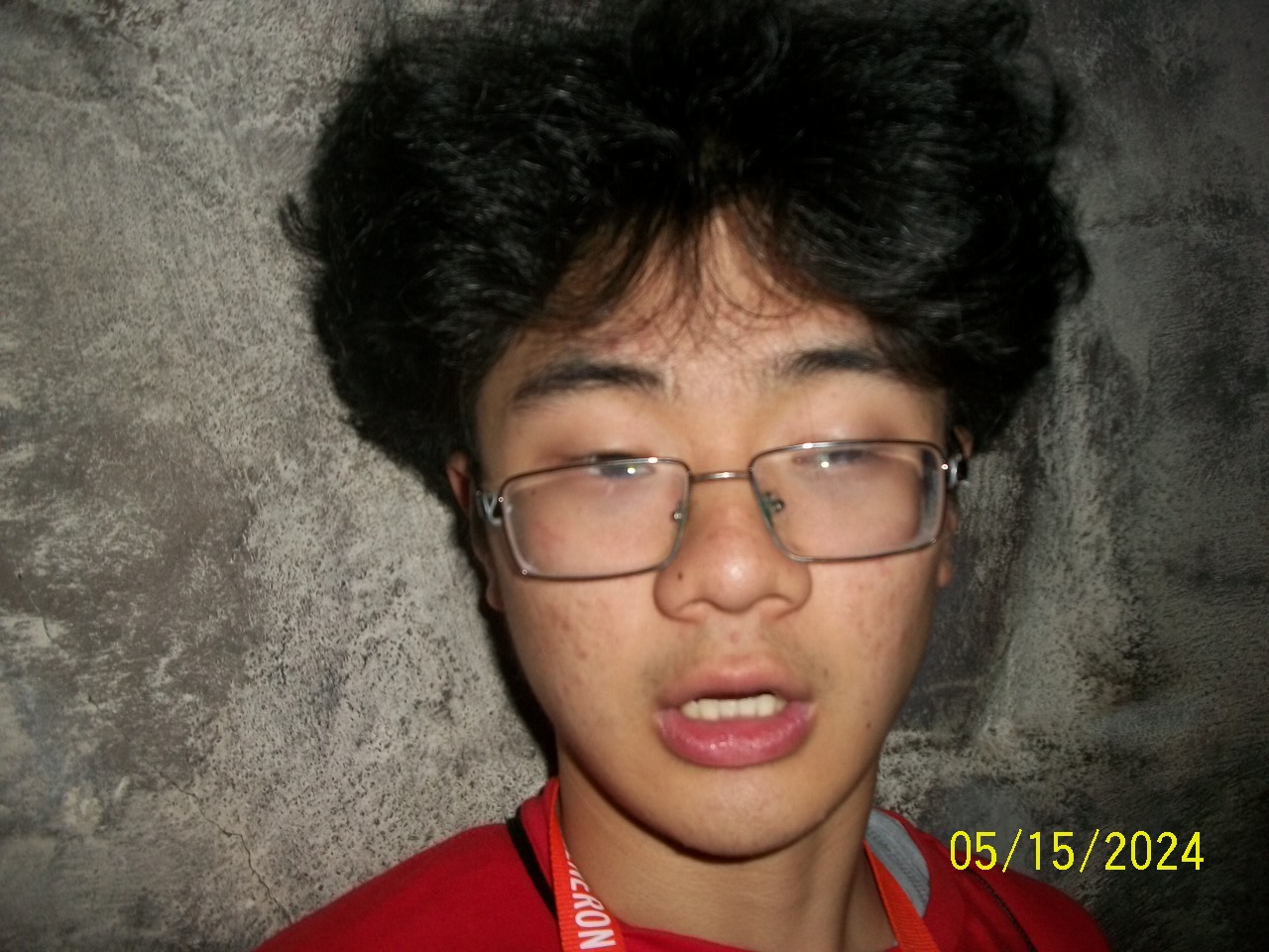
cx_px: 634
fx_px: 1173
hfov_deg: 56.8
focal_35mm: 32
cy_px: 476
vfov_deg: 44.2
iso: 80
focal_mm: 5.7
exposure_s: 1/30
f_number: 2.9
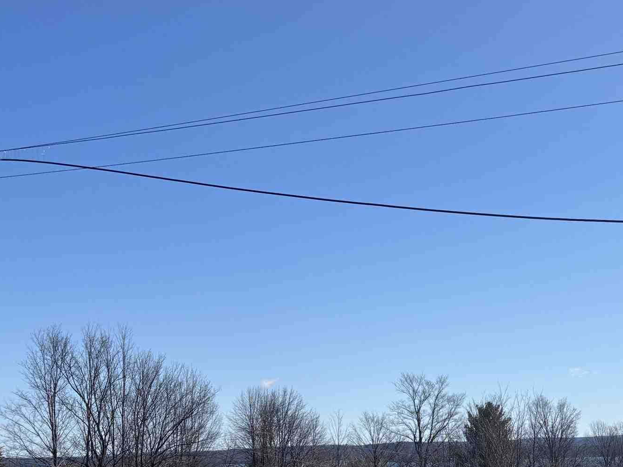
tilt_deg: -0.7
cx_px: 537
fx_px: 1080
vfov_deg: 23.5
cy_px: 456
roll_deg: +2.3
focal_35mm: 60
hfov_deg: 31.0
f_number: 1.6
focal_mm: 5.96
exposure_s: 1/5618
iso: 50
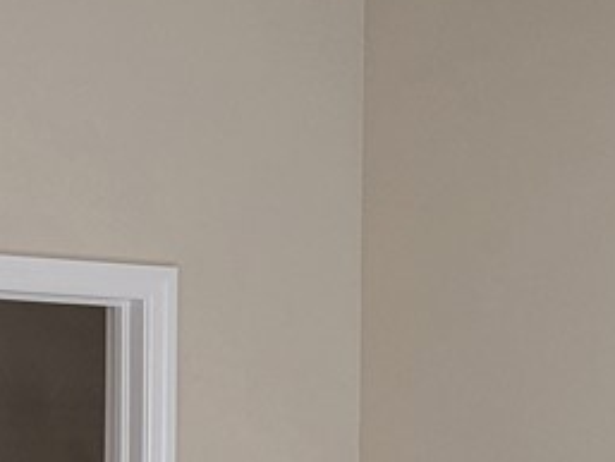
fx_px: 2879
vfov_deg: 9.0
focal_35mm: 162
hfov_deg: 12.1
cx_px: 31
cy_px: 598
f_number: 1.8
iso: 160
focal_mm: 5.4
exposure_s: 1/120
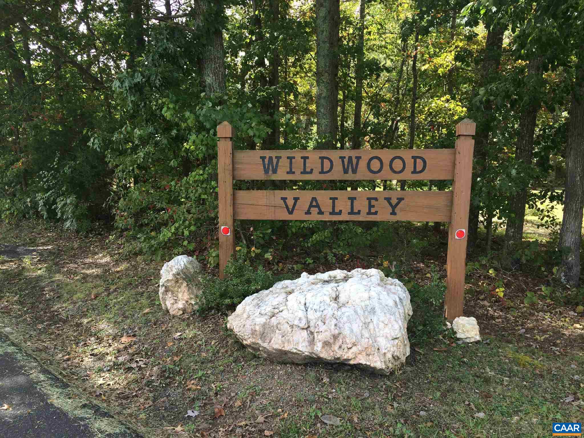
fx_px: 489
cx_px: 292
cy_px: 219
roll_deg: +1.3
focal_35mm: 29
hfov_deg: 61.7
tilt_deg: -5.3
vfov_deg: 48.2
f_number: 2.2
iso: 32
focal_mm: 4.15
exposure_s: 1/279
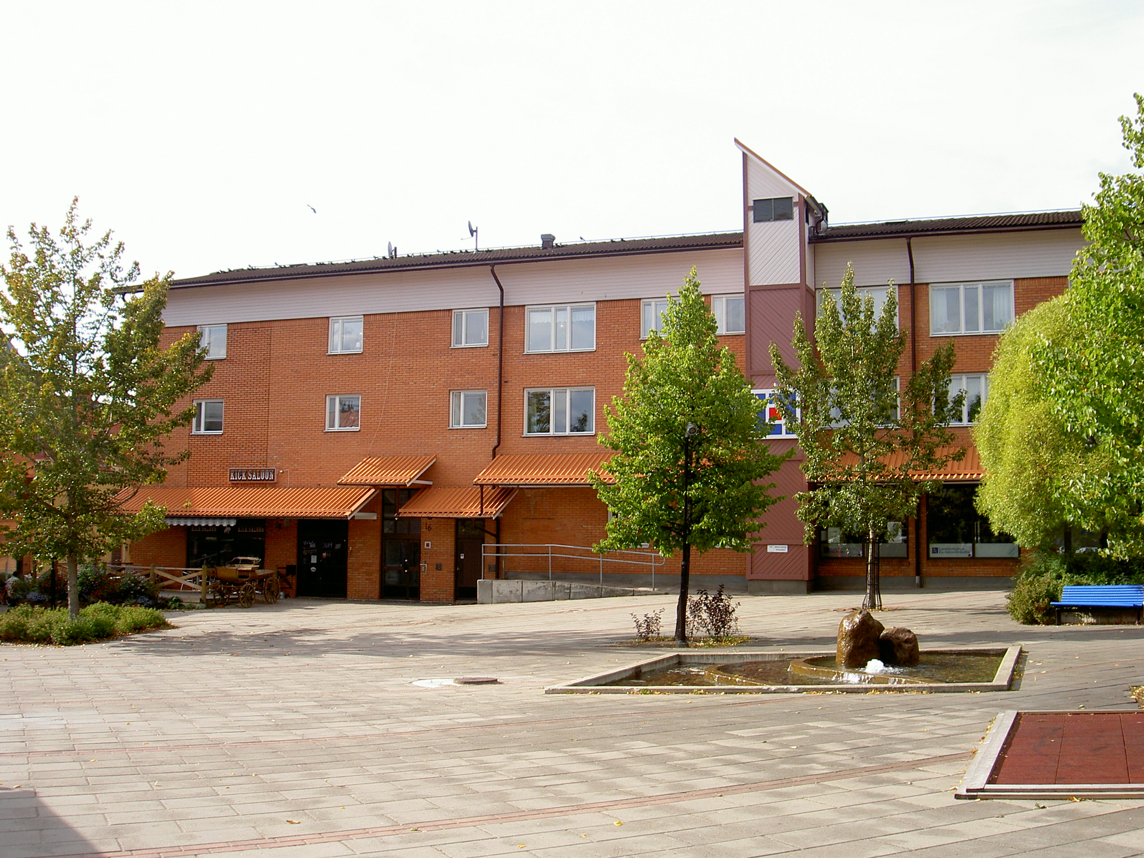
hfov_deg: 47.9
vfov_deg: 36.8
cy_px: 429
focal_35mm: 39
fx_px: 1289
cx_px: 572
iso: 100
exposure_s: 1/200
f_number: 4.7
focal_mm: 8
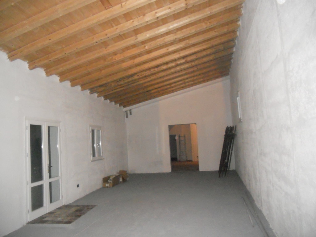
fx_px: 246
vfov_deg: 51.4
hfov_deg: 65.3
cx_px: 158
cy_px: 118
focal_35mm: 27
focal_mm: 4.9
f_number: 3.2
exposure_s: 1/25
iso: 1250
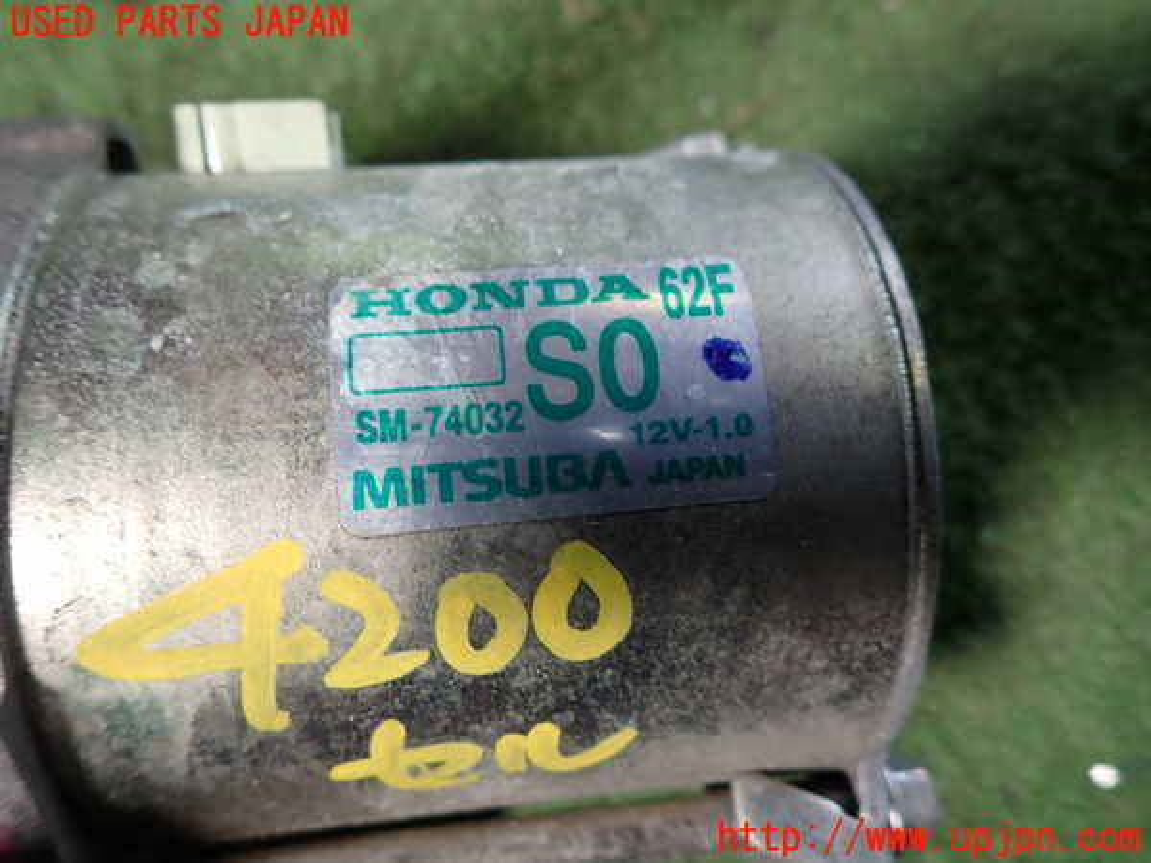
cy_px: 432
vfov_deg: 54.9
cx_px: 576
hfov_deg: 69.4
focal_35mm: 25
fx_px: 831
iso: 125
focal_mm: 4.5
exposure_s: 1/60
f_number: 2
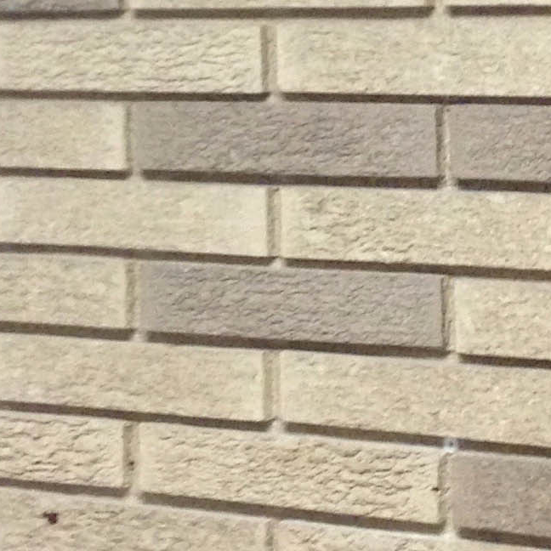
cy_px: 0
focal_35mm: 147
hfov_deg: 11.9
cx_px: 376
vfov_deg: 11.8
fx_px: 2647
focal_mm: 4.12
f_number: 2.4
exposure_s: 1/20
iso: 160
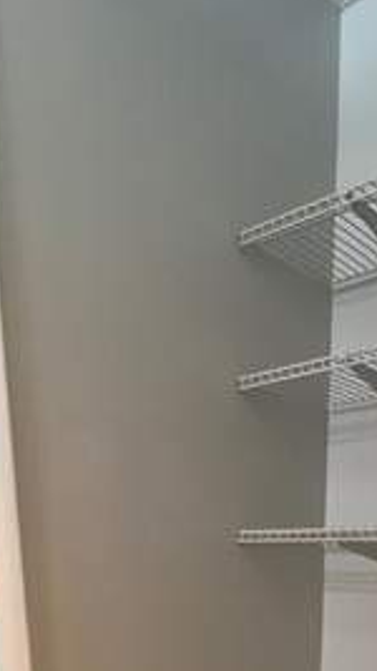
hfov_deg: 33.9
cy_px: 744
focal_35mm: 34
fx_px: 605
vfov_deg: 44.0
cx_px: 284
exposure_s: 1/30
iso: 160
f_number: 1.8
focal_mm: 1.57
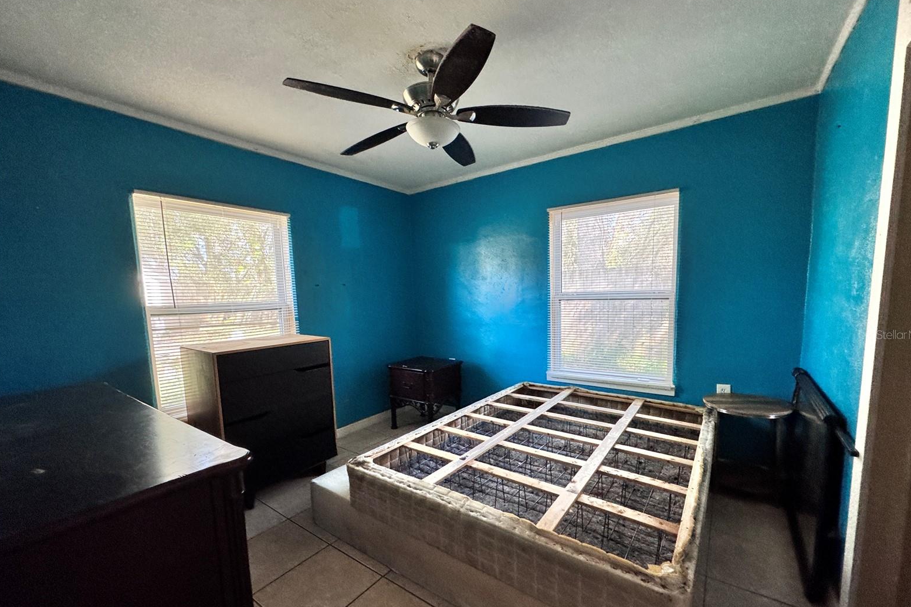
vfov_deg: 77.1
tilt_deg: -7.0
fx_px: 380
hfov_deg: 100.4
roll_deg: +1.5
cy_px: 334
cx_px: 462
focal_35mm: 15
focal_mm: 2.22
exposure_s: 1/71
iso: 320
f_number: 2.2
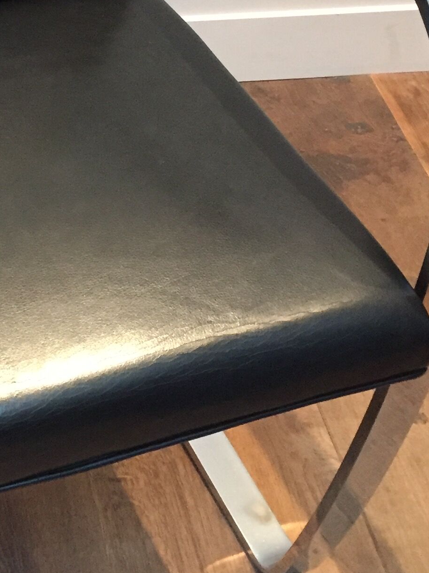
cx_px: -50
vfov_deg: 24.9
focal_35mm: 78
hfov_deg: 18.2
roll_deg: -1.7
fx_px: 1289
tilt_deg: -41.6
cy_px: 176
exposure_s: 1/17
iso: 320
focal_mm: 4.15
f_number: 2.2
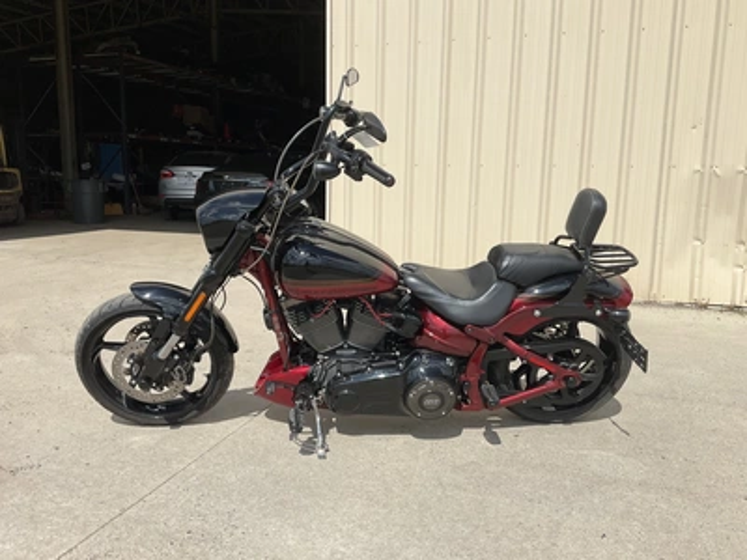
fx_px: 626
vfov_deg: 48.2
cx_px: 374
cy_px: 280
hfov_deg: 61.7
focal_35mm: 29
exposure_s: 1/4065
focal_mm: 3
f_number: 1.8
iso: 25
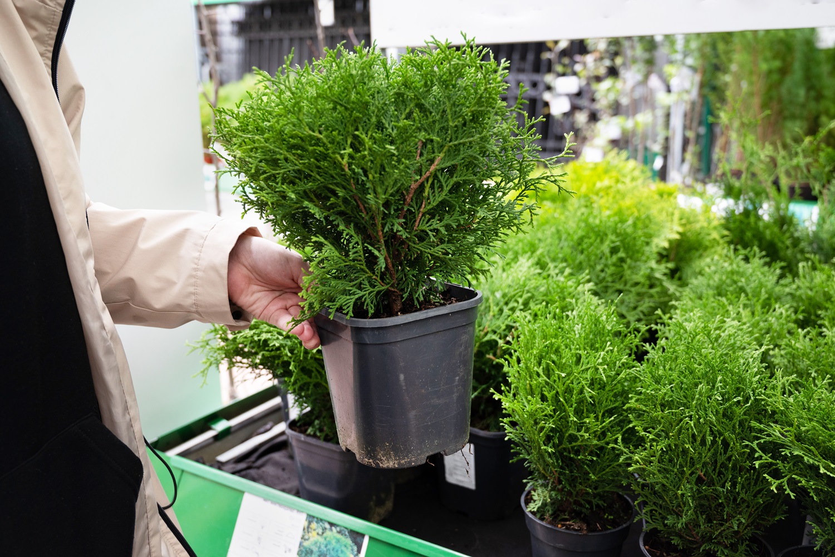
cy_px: 278
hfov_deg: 54.4
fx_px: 812
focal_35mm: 35
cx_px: 418
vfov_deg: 37.9
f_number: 4
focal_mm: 35
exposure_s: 1/125
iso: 640
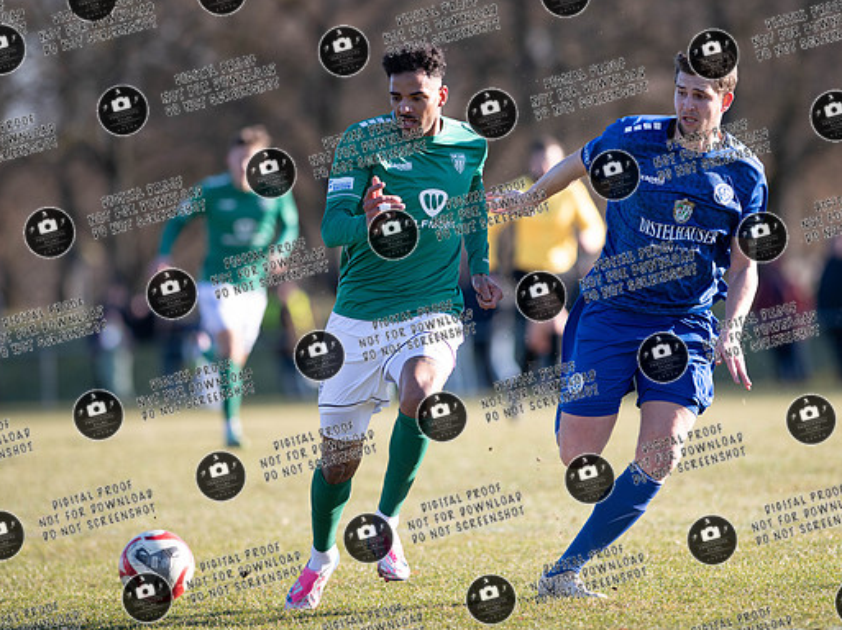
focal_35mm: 366
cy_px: 278
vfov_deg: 4.1
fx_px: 8896
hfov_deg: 5.4
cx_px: 484
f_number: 3.2
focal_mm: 300
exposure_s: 1/1600
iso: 320
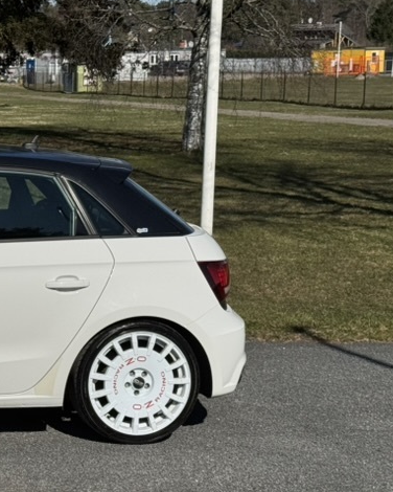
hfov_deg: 14.5
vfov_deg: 18.8
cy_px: 301
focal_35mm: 102
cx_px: -111
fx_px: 1483
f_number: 1.78
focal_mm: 6.76
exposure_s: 1/12500
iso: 80
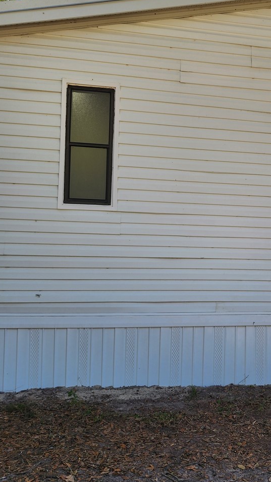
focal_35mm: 42
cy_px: 219
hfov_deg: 27.6
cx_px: 230
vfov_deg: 48.3
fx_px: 537
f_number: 1.8
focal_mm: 6.4
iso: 12
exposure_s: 1/257
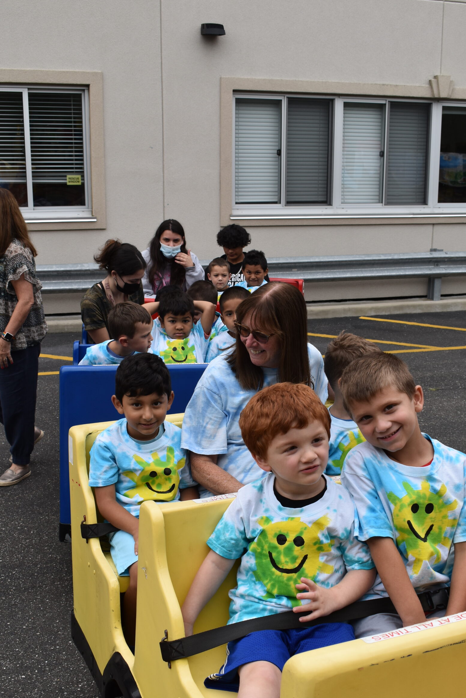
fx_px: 834
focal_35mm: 43
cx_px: 252
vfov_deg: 45.4
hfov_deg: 31.2
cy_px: 375
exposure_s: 1/250
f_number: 8
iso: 200
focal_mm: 26
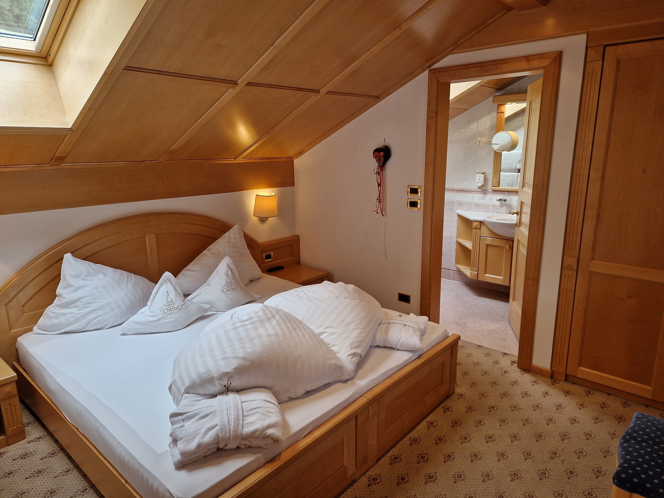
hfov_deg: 73.9
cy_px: 249
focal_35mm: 23
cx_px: 332
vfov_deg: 58.9
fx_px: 441
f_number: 1.8
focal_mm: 5.4
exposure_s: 1/100
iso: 50
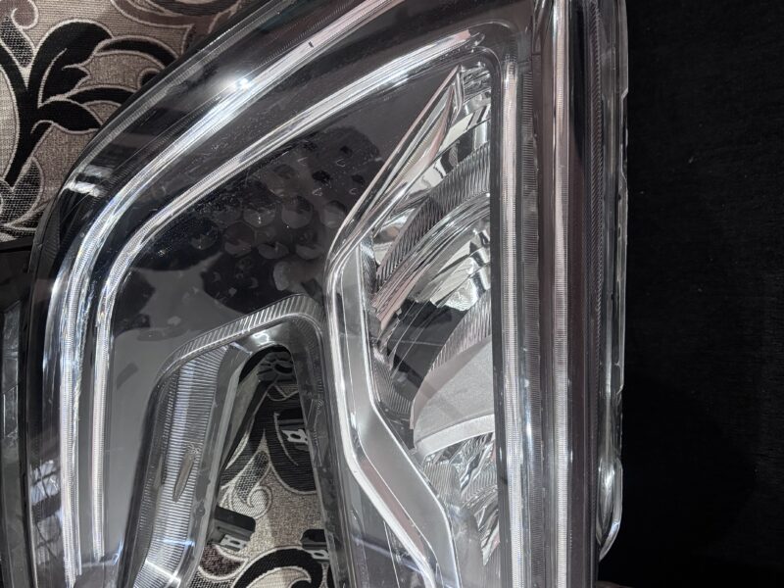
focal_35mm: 26
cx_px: 392
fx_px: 589
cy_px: 294
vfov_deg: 53.1
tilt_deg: -71.2
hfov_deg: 67.3
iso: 400
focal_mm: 5.96
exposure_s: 1/33
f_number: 1.6
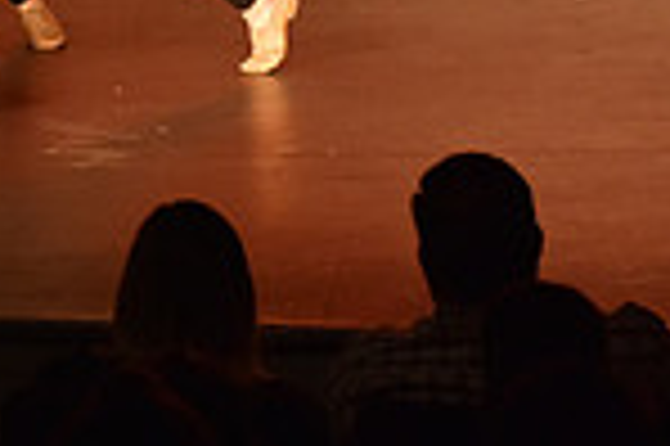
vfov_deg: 3.2
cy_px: -196
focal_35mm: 428
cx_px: -531
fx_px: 7957
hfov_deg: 4.8
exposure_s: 1/250
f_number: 4
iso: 2000
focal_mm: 110
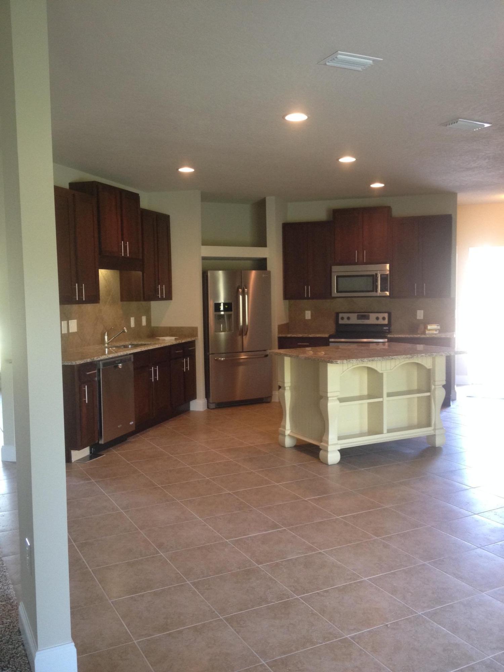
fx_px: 679
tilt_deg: -4.1
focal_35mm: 35
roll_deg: +1.1
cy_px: 336
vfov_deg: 52.6
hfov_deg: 40.7
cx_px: 252
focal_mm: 4.28
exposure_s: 1/20
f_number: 2.4
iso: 100
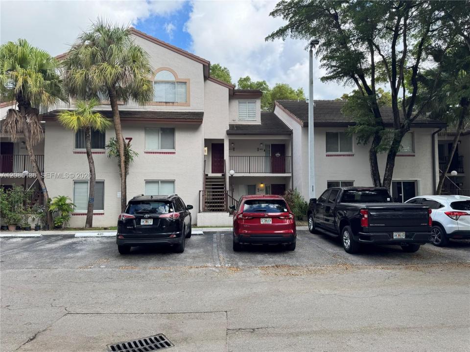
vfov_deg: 56.8
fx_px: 326
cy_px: 176
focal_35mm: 24
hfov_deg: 71.6
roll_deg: +0.0
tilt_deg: +2.4
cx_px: 235
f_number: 1.78
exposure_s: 1/1042
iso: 80
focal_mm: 6.76
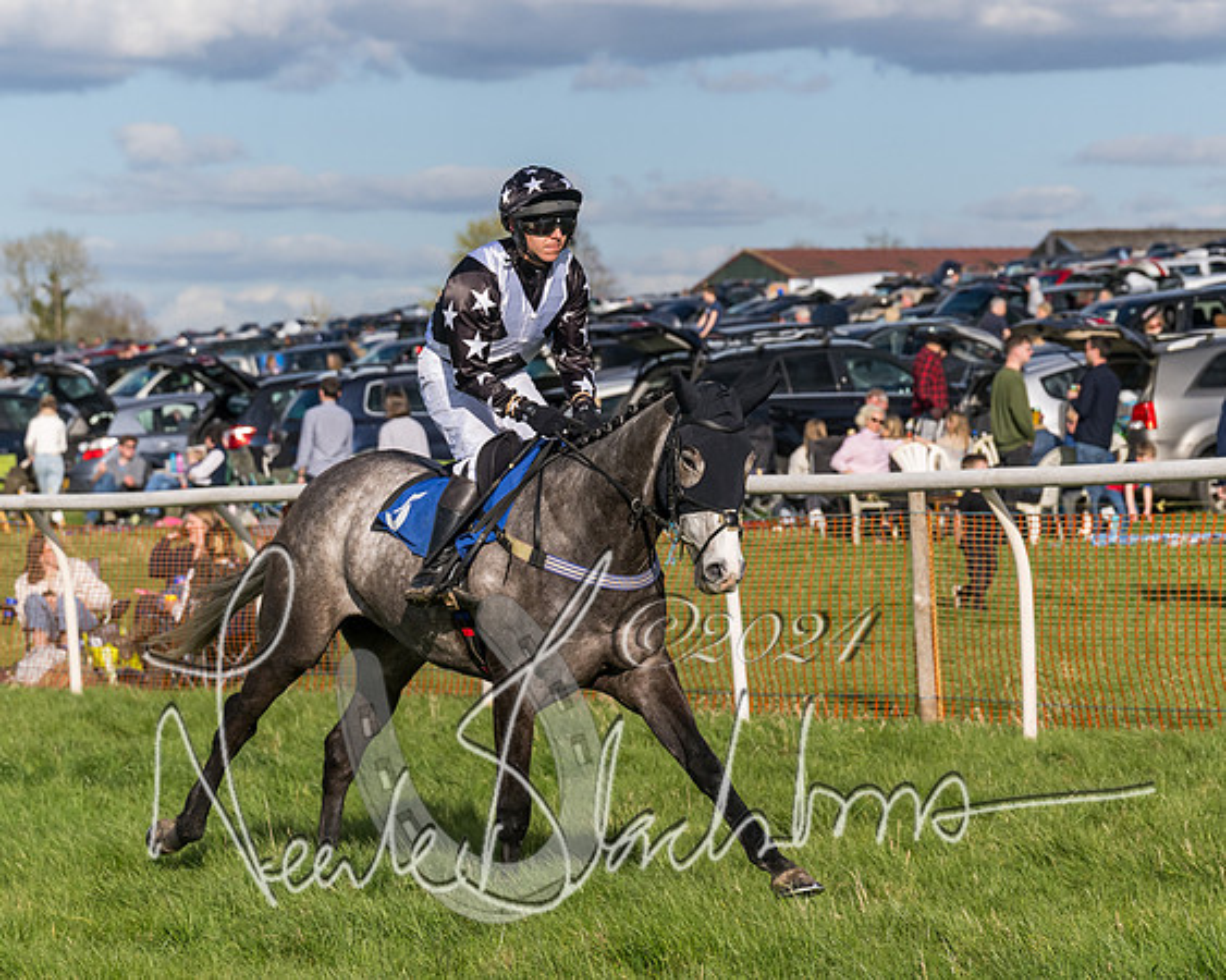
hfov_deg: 10.8
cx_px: 631
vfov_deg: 8.7
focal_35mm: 178
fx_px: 6464
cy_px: 471
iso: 400
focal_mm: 97
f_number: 5
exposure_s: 1/3200
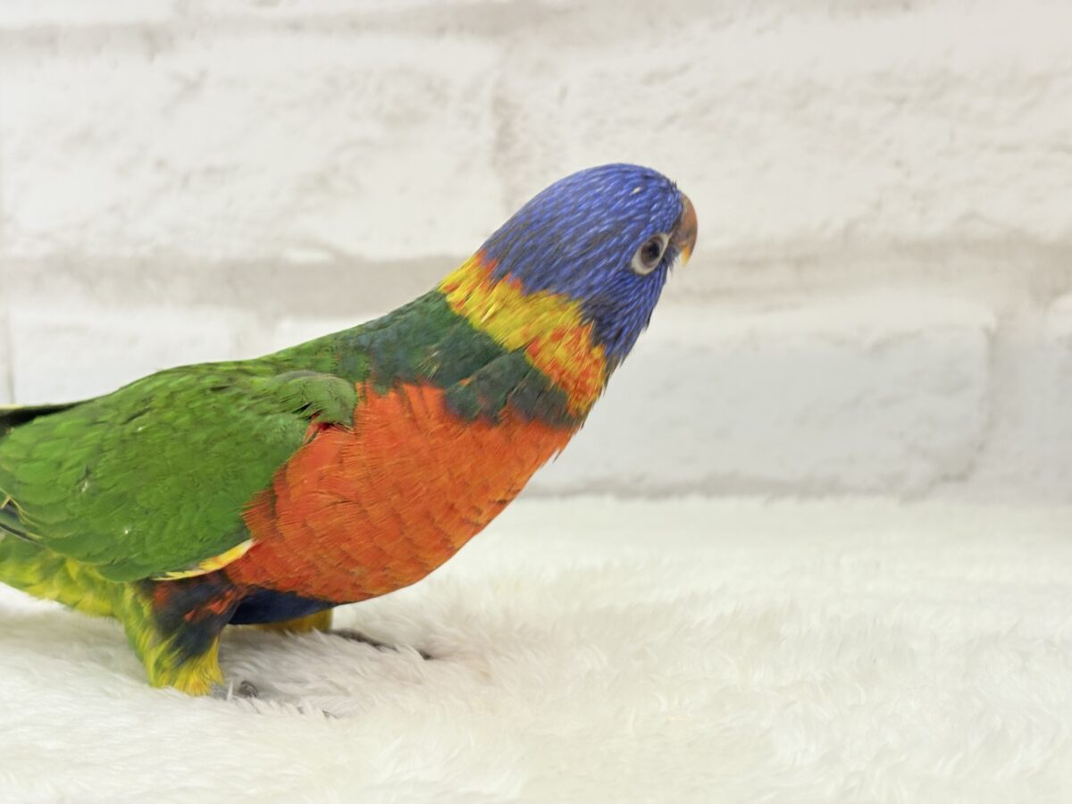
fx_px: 1610
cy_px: 402
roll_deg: +2.0
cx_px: 536
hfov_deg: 36.8
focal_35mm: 52
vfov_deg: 28.0
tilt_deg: -3.2
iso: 80
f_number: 1.6
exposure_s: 1/100
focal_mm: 5.96
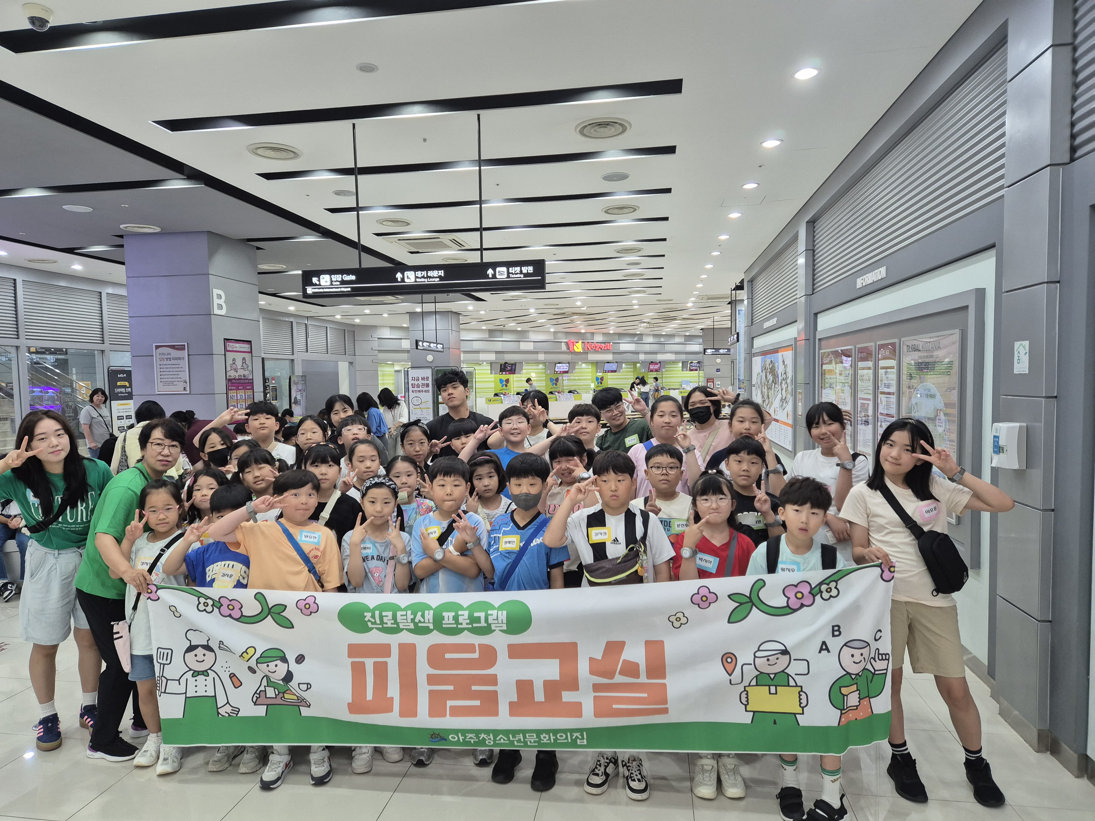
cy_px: 410
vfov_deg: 58.9
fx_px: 728
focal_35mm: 23
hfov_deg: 73.9
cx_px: 548
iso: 250
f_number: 1.8
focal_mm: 5.4
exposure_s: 1/120
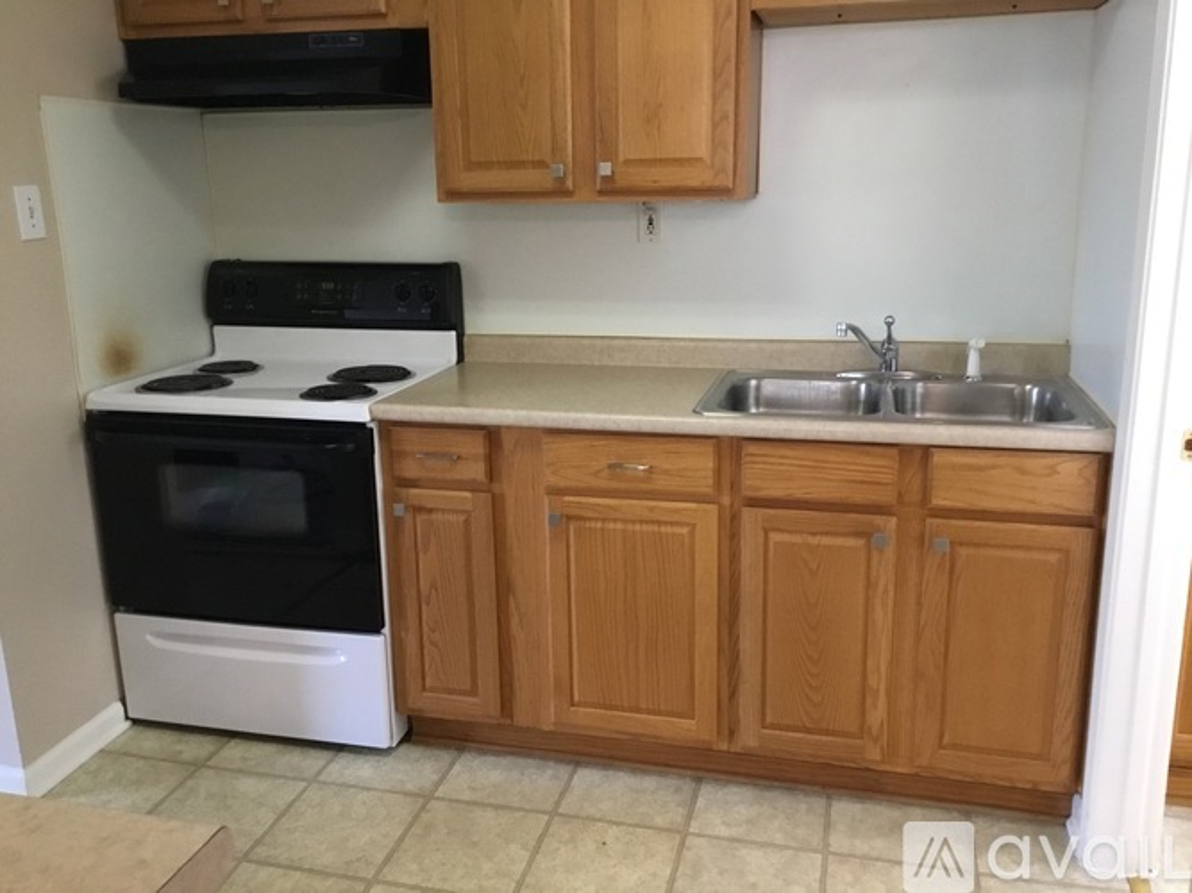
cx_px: 596
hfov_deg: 58.4
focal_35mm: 31
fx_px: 1067
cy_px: 446
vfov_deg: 45.4
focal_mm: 3.3
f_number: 2.4
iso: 250
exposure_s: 1/30
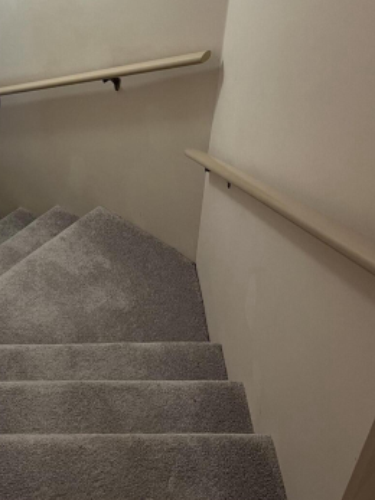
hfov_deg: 28.6
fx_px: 723
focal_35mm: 50
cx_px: 85
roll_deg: +1.4
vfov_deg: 37.9
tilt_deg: -38.4
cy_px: 178
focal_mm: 5.1
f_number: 1.6
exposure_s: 1/60
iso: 125
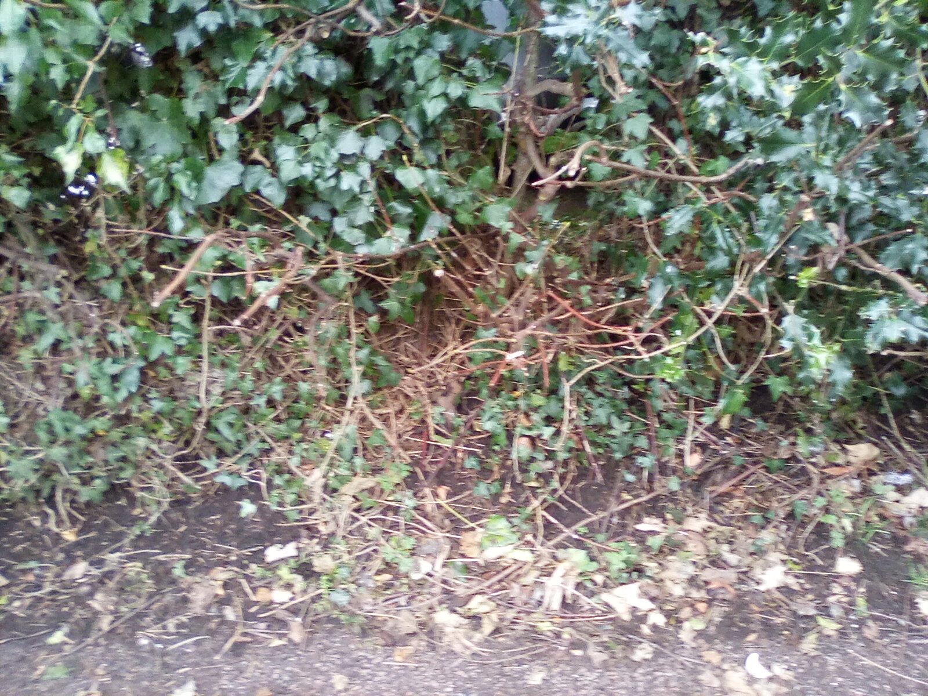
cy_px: 348
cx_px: 464
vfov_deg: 40.7
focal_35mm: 35
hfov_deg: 52.6
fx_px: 938
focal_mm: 2.9
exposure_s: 1/25
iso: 121
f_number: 2.8
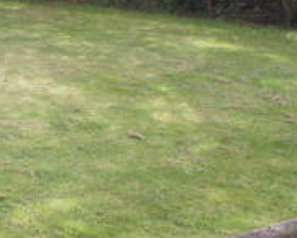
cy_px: 85
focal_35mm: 97
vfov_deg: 15.9
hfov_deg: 17.5
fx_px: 850
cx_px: -166
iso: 200
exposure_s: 1/100
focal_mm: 19
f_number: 10
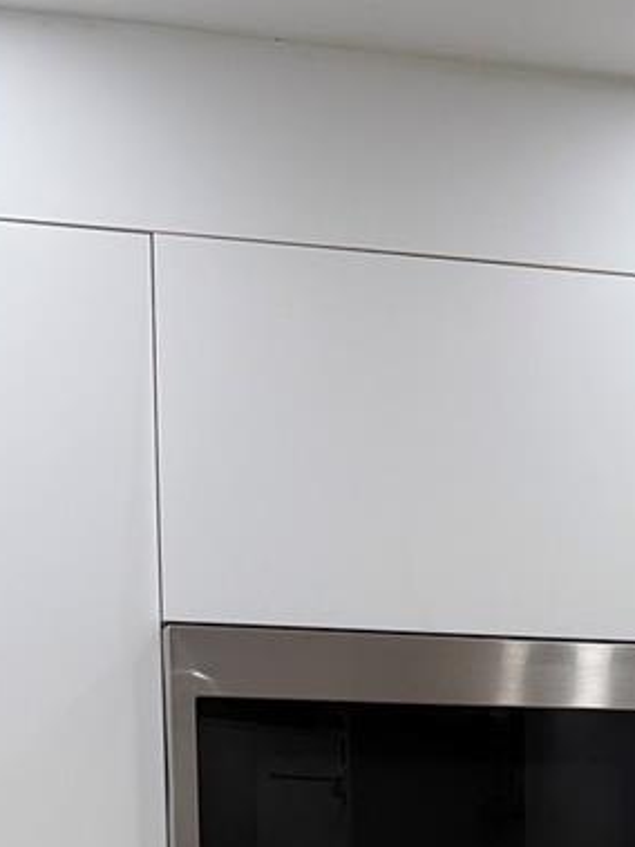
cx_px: 798
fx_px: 1860
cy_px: 983
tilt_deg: -3.1
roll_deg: -0.1
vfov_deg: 23.7
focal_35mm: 76
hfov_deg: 18.2
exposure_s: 1/120
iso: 80
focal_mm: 6.76
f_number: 1.78
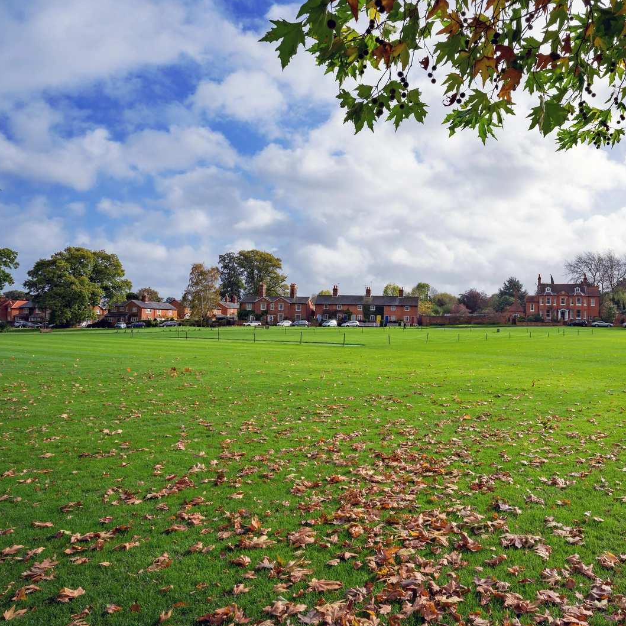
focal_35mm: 26
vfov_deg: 60.9
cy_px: 318
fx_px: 532
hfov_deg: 59.5
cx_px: 418
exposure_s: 1/160
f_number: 14
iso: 125
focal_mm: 20
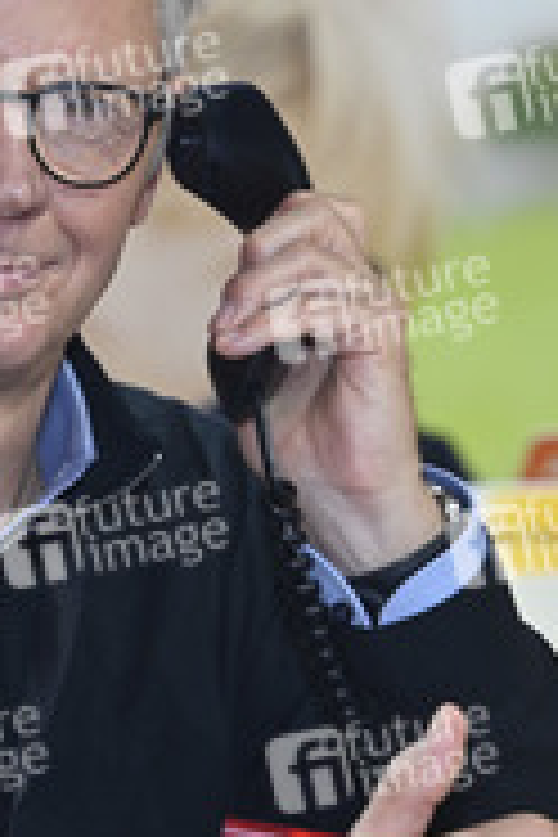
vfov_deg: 14.3
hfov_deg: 9.5
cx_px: -7
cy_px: 423
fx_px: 3324
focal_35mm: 143
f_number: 4
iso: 1000
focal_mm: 59
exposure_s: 1/200
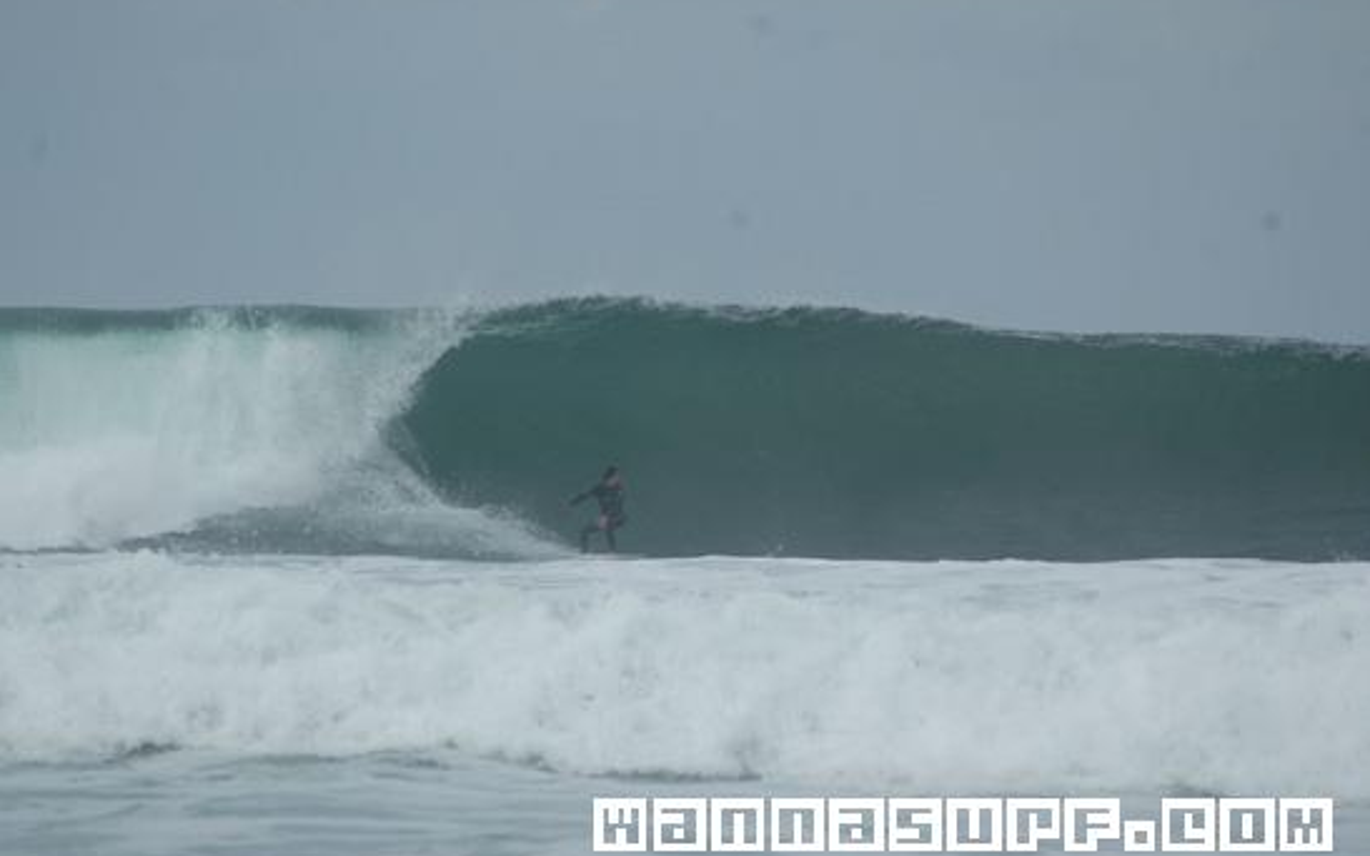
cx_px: 685
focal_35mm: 414
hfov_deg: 5.1
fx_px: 15459
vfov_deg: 3.2
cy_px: 427
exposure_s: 1/1250
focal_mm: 270
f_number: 5.6
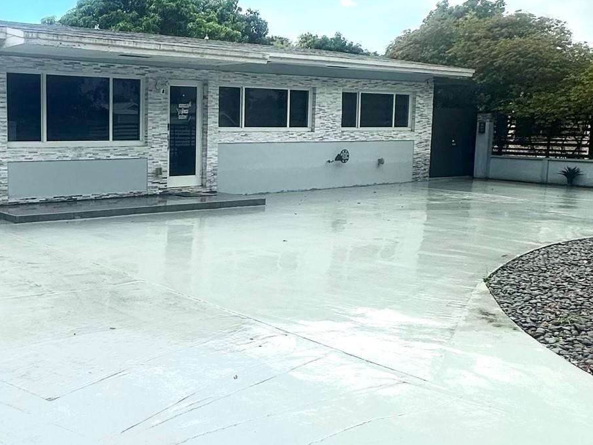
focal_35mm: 25
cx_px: 177
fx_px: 428
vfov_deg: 53.2
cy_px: 130
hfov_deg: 66.6
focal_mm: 2.22
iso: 40
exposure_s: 1/1642
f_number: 2.2
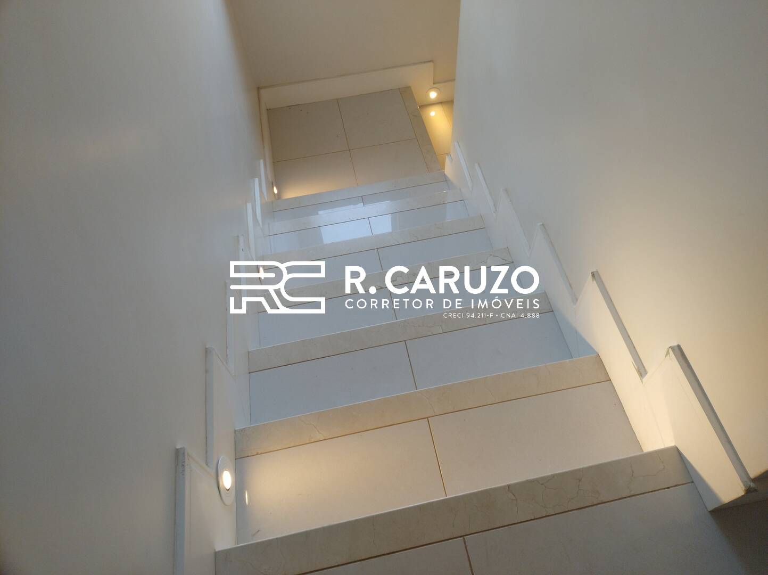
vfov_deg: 54.8
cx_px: 384
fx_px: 554
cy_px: 288
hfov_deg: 69.4
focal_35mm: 25
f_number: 1.7
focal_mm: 4.71
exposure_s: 1/60
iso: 375
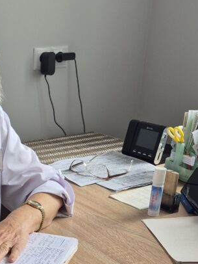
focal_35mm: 58
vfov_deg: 32.2
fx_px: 442
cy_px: 217
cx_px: -49
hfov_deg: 22.9
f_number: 1.8
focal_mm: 5.4
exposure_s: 1/180
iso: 80
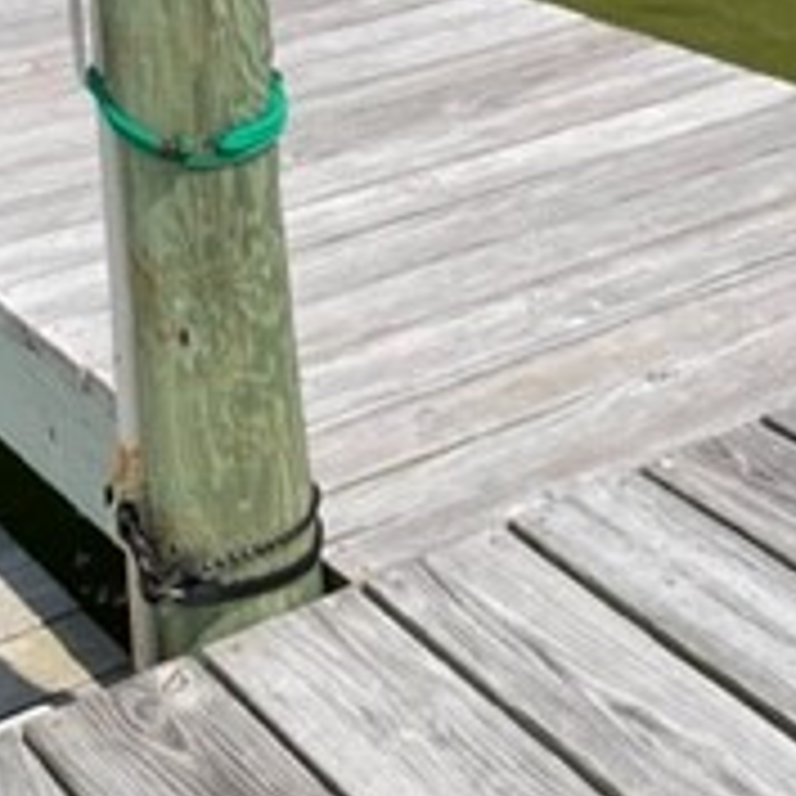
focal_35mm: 83
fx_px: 2159
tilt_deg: -7.5
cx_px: 809
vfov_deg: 19.2
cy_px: -261
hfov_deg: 20.2
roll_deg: +2.9
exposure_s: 1/4464
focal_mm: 4.2
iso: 32
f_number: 1.6
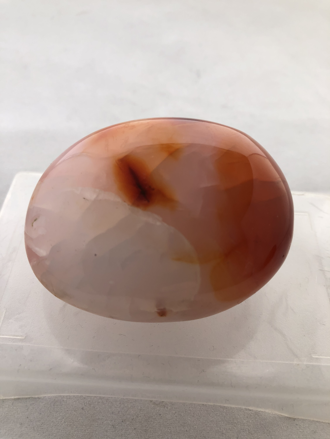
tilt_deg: -50.7
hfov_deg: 49.7
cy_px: 220
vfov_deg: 63.4
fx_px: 356
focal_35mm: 28
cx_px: 165
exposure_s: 1/120
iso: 40
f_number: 1.8
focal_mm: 3.99
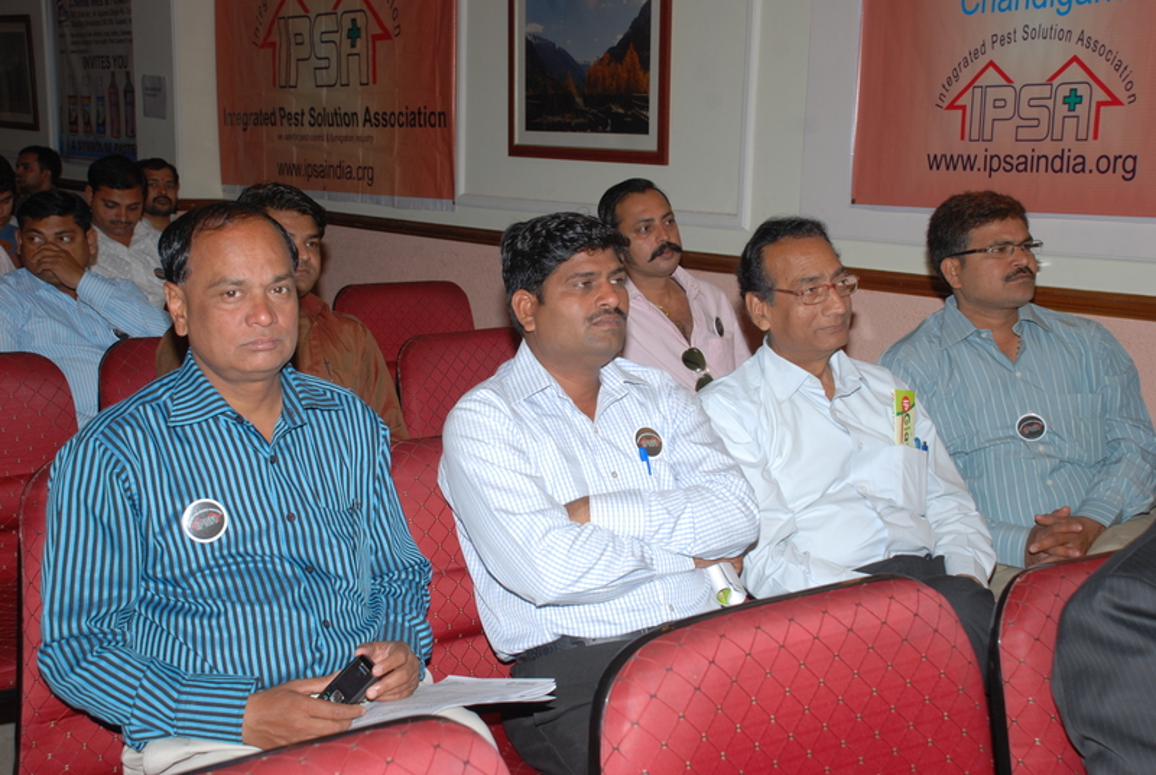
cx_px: 578
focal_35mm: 48
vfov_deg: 28.2
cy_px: 388
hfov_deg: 41.1
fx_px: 1544
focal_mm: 32
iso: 200
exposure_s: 1/125
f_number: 9
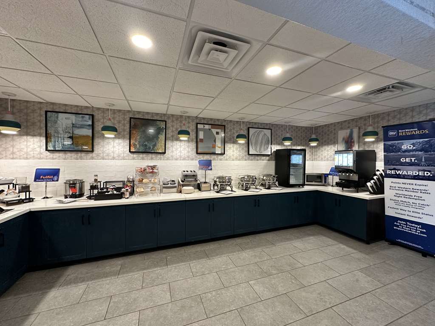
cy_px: 163
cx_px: 218
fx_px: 176
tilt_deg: -0.8
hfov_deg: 102.1
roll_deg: +0.0
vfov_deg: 85.7
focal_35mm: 14
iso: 200
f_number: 2.2
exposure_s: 1/60
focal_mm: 2.22
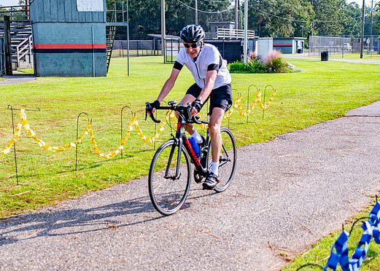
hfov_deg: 23.7
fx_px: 906
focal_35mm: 84
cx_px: 189
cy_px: 167
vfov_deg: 17.0
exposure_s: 1/1600
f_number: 2.8
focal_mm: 55
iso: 125
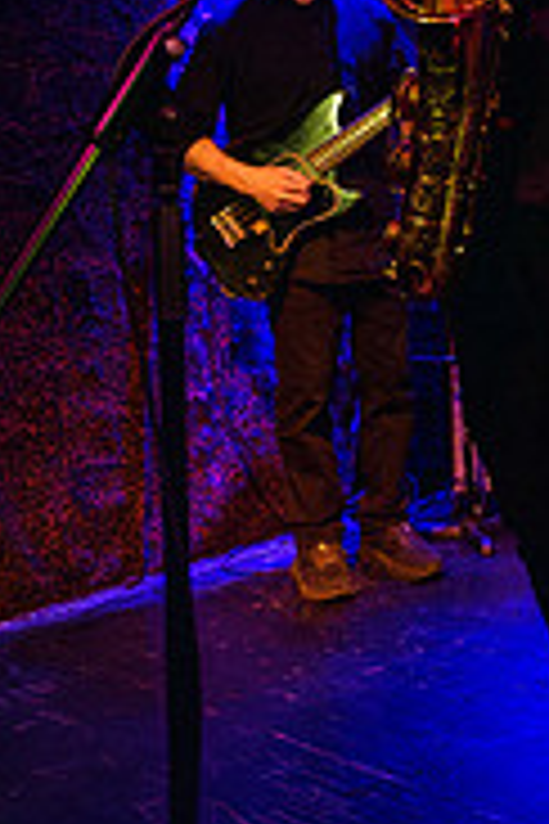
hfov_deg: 21.8
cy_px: 117
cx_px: 598
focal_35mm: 59
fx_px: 1350
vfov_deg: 32.6
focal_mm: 24
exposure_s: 1/125
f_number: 3.2
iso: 6400
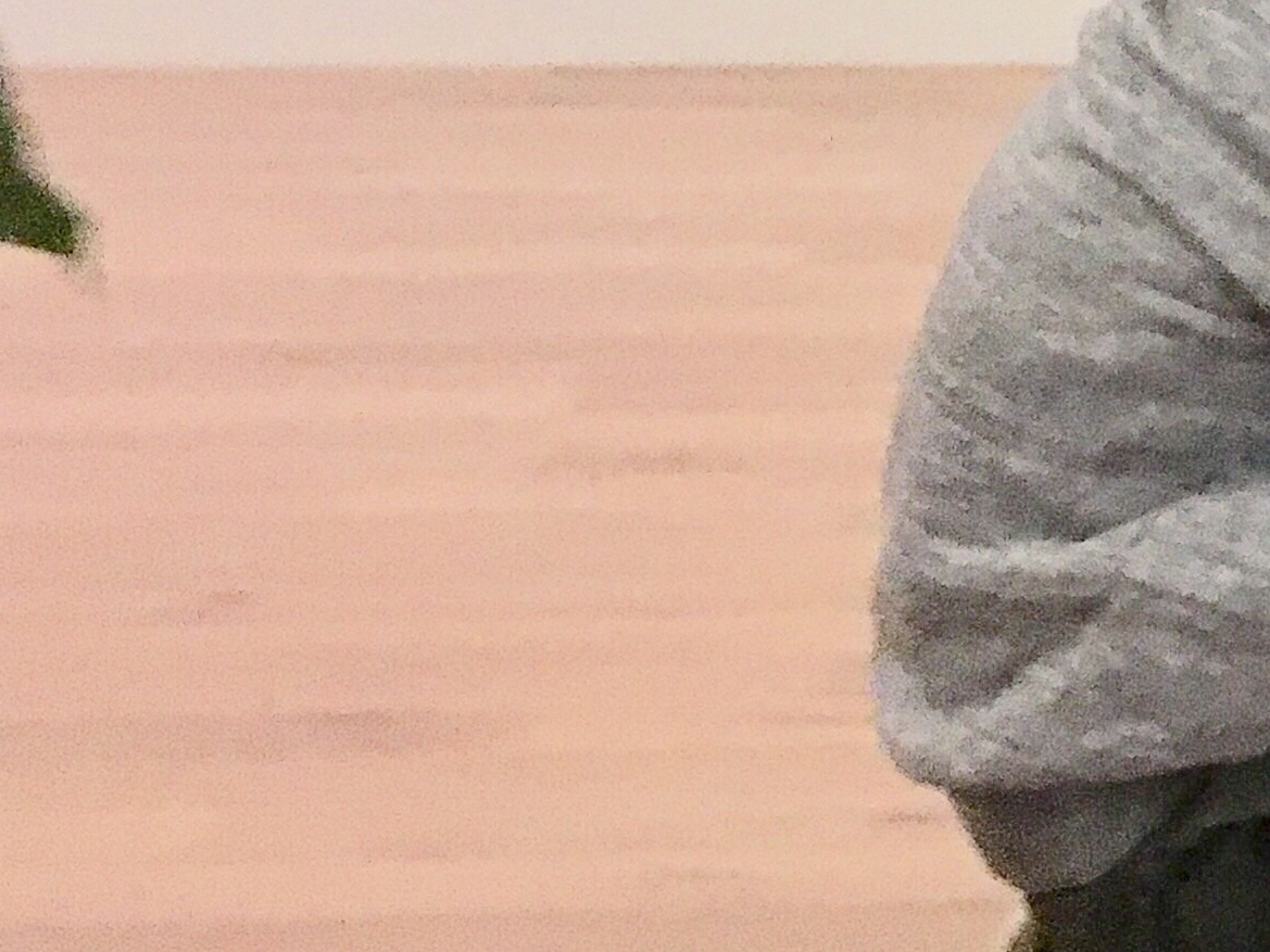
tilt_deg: -11.1
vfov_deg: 14.5
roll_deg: -0.2
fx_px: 3669
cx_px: 1827
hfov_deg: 17.8
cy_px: -27
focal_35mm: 100
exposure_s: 1/17
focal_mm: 4.15
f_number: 2.2
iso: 500
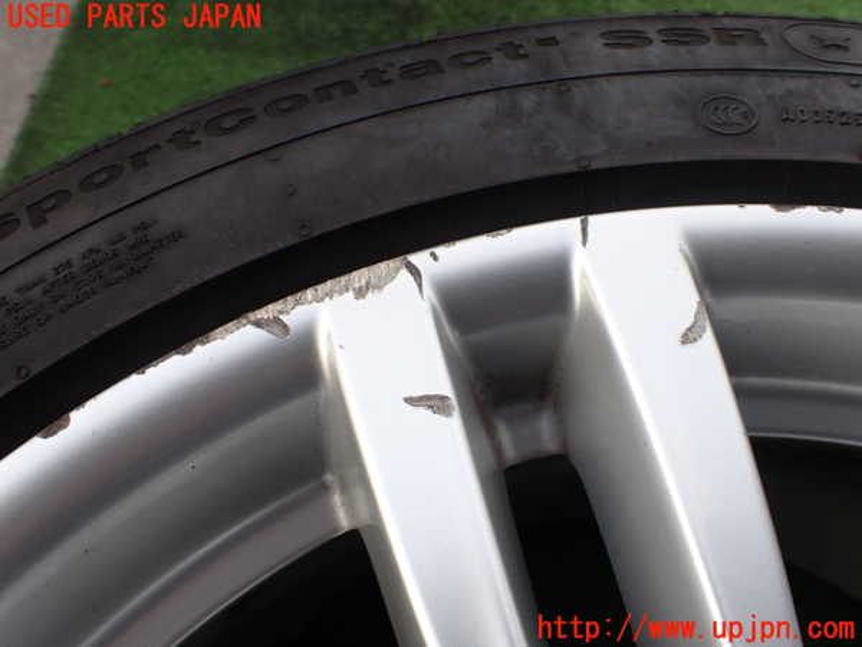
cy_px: 324
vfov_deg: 46.8
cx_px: 431
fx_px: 747
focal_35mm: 30
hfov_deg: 60.0
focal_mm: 5.4
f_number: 3.2
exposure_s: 1/250
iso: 100
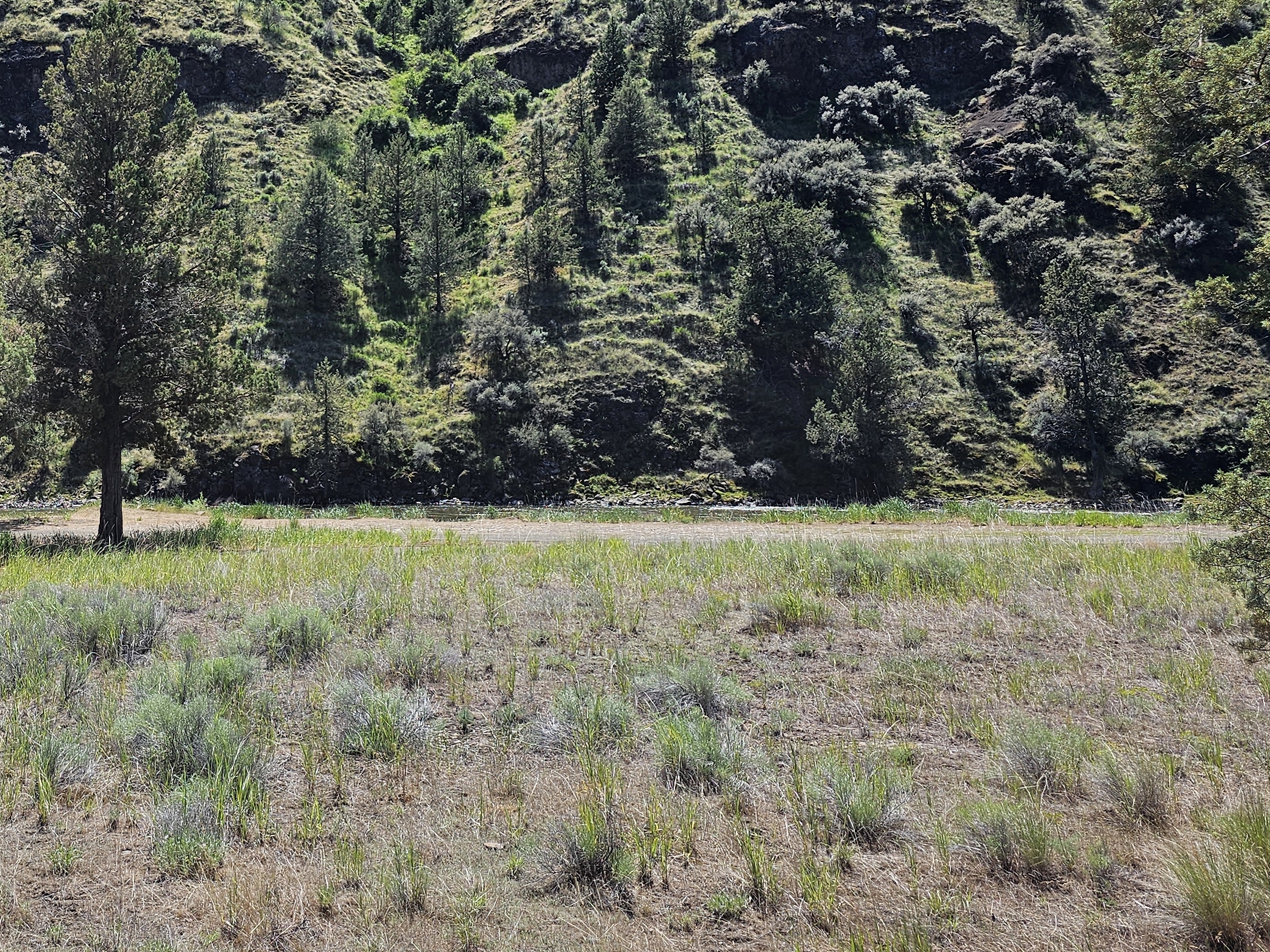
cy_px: 244
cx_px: 254
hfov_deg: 42.8
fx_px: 1541
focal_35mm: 42
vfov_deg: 33.7
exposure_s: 1/515
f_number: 1.7
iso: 10
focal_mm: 6.3
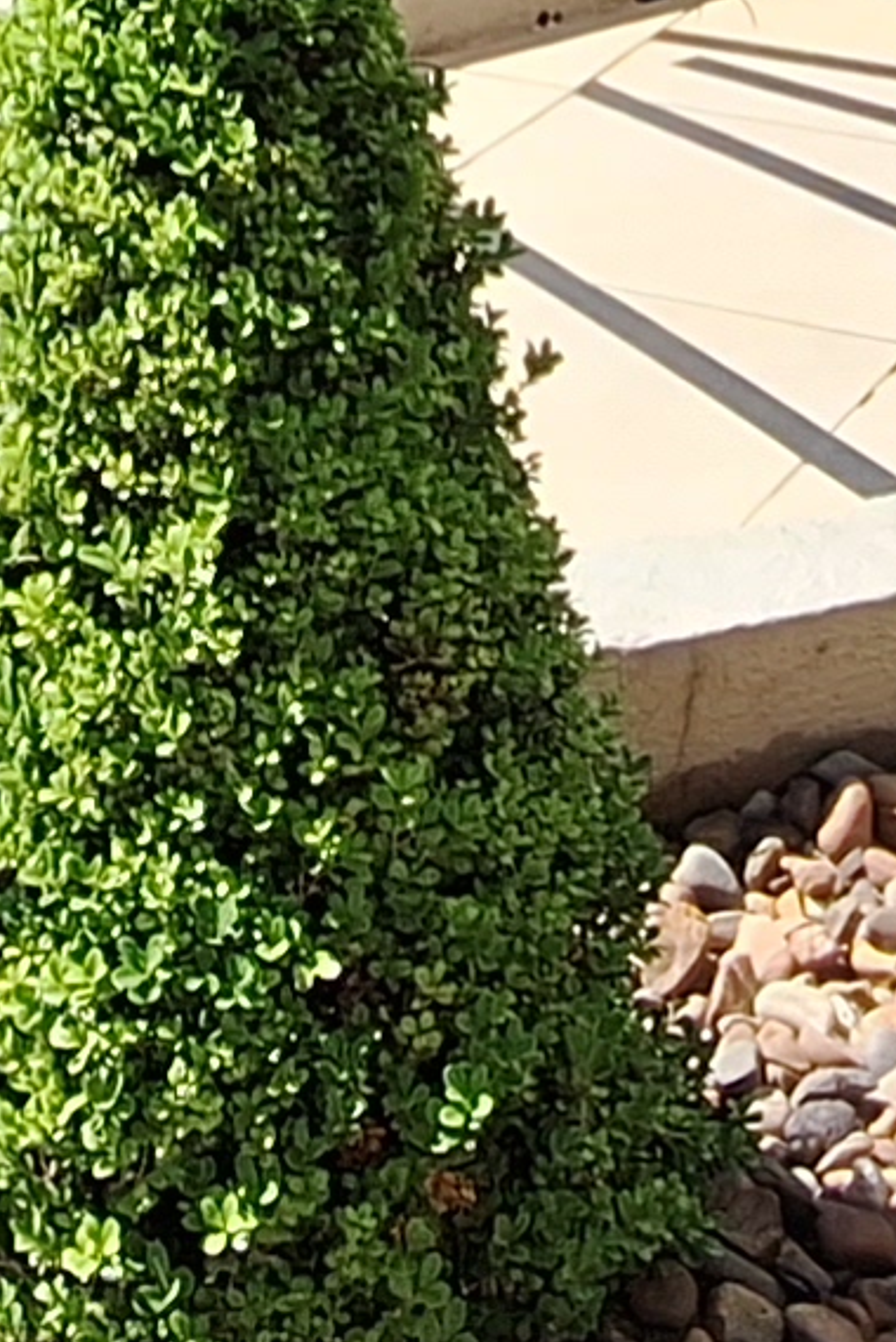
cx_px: 252
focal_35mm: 95
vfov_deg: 18.6
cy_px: -738
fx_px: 3542
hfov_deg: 14.4
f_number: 2.2
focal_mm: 1.74
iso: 40
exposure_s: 1/1553
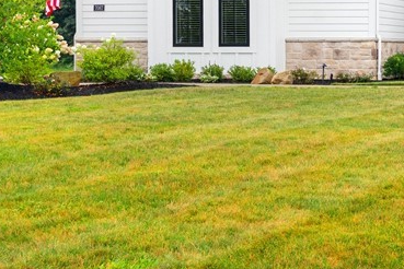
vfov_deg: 13.3
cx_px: 527
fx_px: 1122
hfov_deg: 18.9
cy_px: -67
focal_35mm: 100
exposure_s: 1/80
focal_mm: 34
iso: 400
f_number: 8
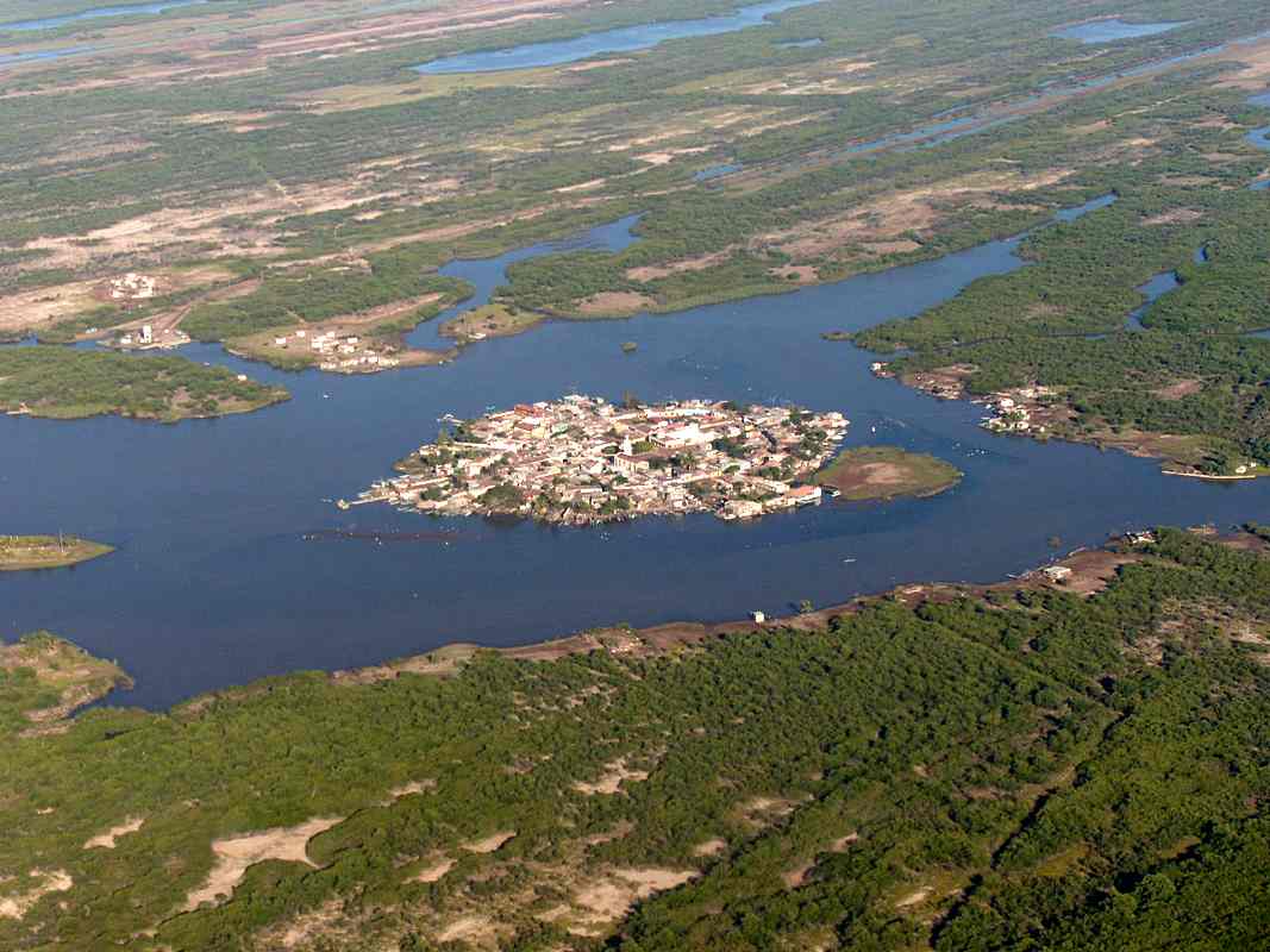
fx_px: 2531
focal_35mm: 69
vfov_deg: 21.3
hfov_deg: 28.2
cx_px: 635
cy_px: 476
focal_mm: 12.2
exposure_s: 1/640
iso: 80
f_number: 4.1
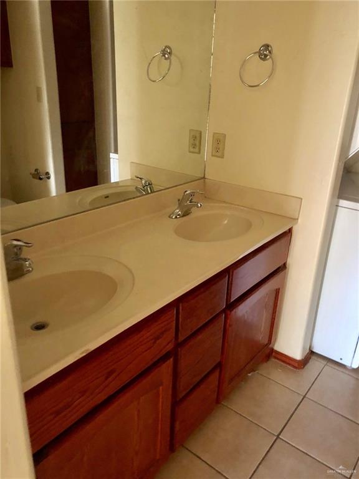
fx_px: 387
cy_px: 240
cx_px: 180
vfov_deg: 63.4
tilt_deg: -21.6
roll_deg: -1.6
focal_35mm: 28
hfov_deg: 49.7
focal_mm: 4
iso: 100
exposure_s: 1/4
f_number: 1.8
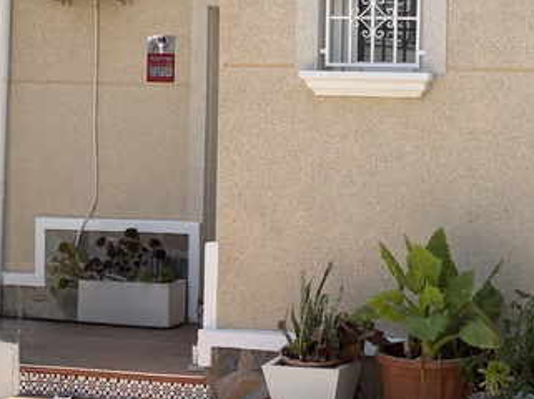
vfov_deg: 20.1
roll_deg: -0.4
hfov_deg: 25.4
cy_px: 185
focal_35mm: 73
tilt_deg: -1.1
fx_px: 1125
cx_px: 529
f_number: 1.6
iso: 50
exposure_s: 1/1901
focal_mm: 5.96
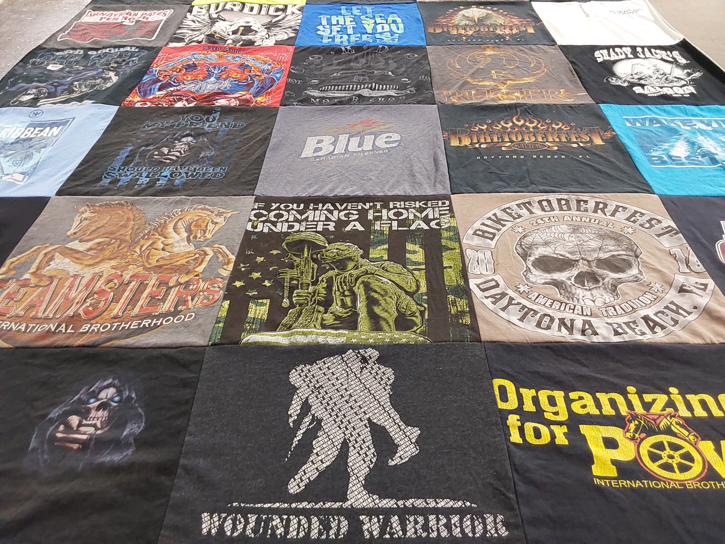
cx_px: 362
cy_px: 272
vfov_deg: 49.7
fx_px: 586
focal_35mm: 28
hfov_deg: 63.4
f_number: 1.9
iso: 200
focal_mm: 2.91
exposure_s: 1/50
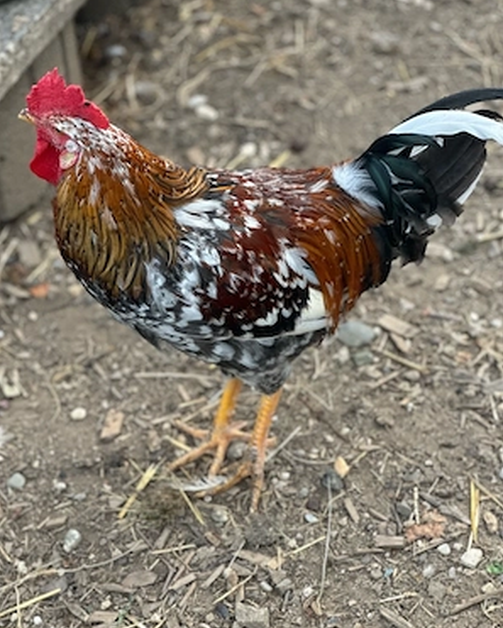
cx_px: 251
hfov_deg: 19.0
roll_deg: +0.9
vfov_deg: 23.6
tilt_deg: -40.0
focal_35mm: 81
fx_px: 1507
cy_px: 311
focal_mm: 9
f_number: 2.8
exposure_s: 1/121
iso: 64
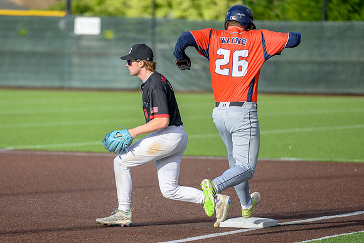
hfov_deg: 7.3
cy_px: 180
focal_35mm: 281
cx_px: 95
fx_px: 2845
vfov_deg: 4.9
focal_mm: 190
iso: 160
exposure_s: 1/2000
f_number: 2.8
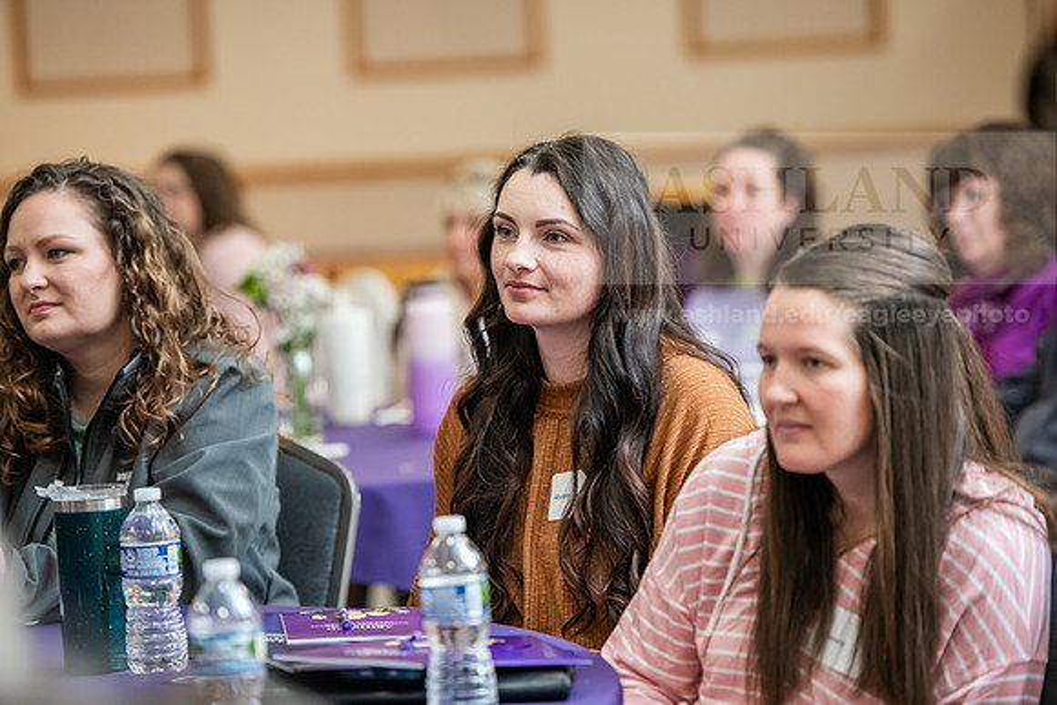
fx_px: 4552
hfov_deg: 13.2
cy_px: 352
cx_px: 528
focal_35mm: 155
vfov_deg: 8.9
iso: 2000
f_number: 3.2
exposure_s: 1/200
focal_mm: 155
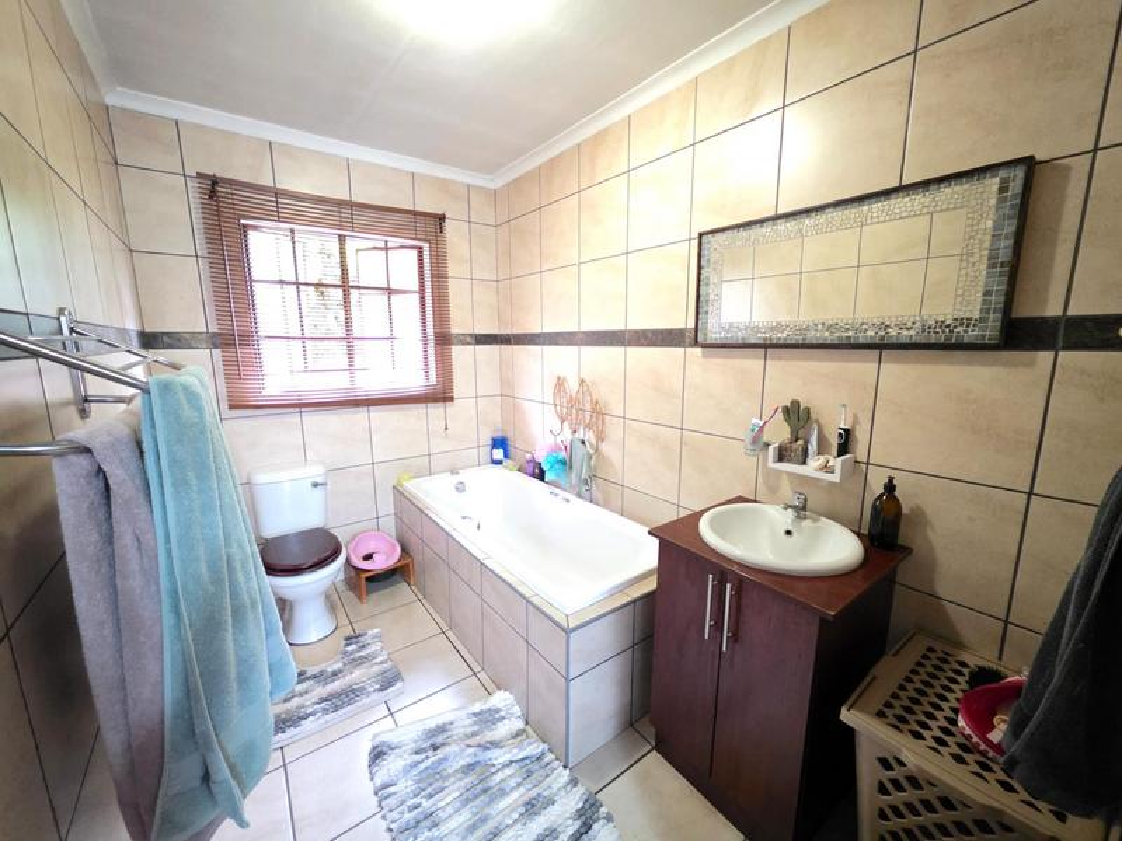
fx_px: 421
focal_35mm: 13
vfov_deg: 89.9
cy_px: 420
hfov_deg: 106.2
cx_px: 561
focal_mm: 2.2
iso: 2500
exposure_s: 1/25
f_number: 1.9
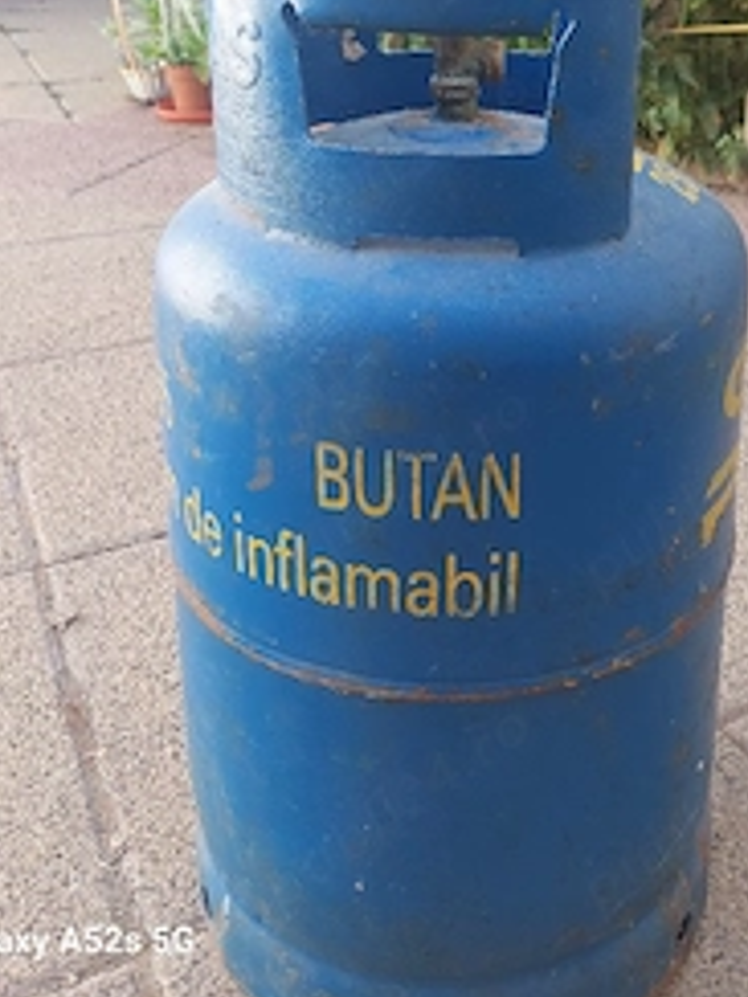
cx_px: 478
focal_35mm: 41
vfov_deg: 43.9
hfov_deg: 34.9
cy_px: 221
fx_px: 1181
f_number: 1.8
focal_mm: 5.23
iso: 40
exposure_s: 1/101
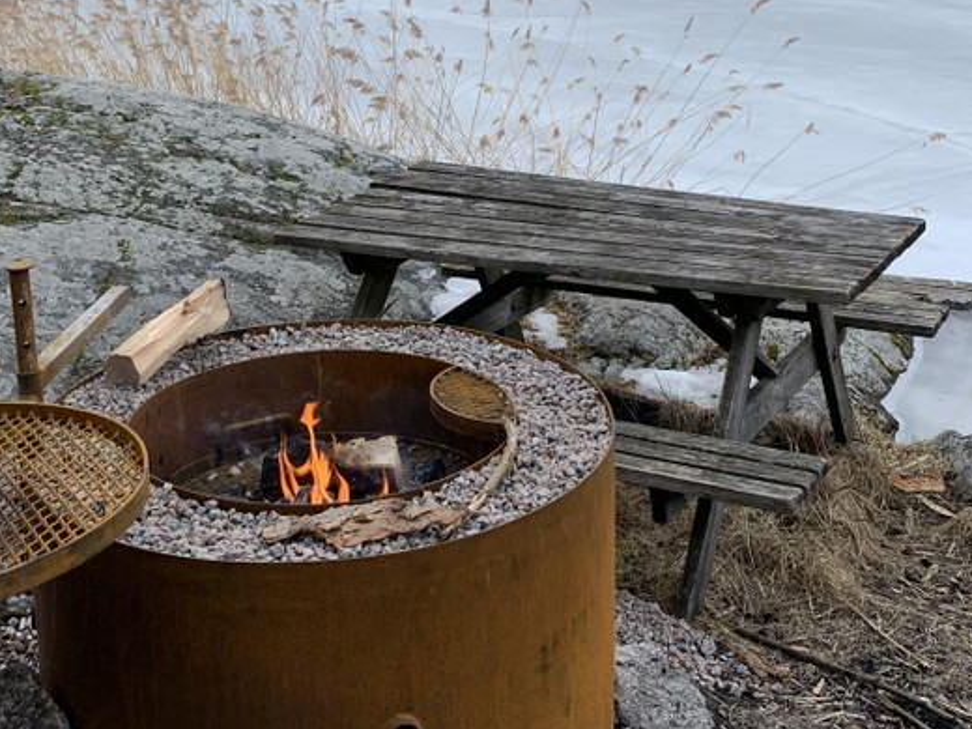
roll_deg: +1.2
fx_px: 1348
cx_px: 445
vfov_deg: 29.8
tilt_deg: -13.9
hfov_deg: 39.6
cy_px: 179
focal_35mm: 48
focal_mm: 4.25
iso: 25
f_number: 1.8
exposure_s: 1/796
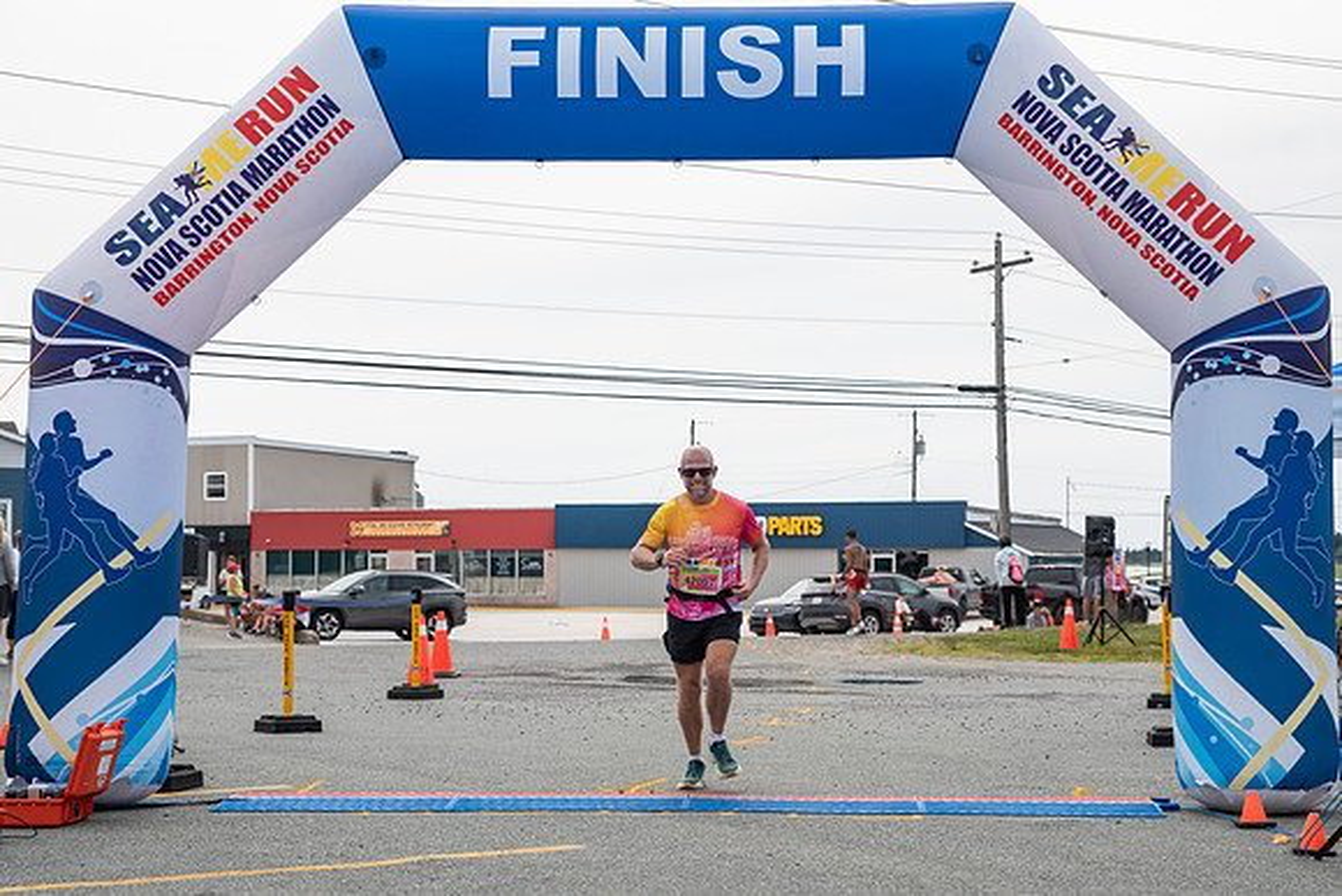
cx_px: 701
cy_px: 482
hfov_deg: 32.2
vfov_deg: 21.8
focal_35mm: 62
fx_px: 2327
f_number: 4
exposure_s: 1/4000
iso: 800
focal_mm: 56
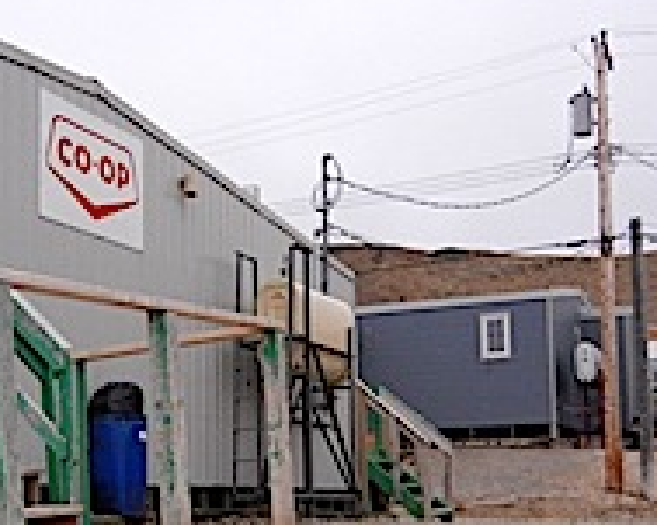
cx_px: 228
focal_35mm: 58
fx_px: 1127
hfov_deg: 32.3
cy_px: 381
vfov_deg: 26.0
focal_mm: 5.4
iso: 800
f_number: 7
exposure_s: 1/1042
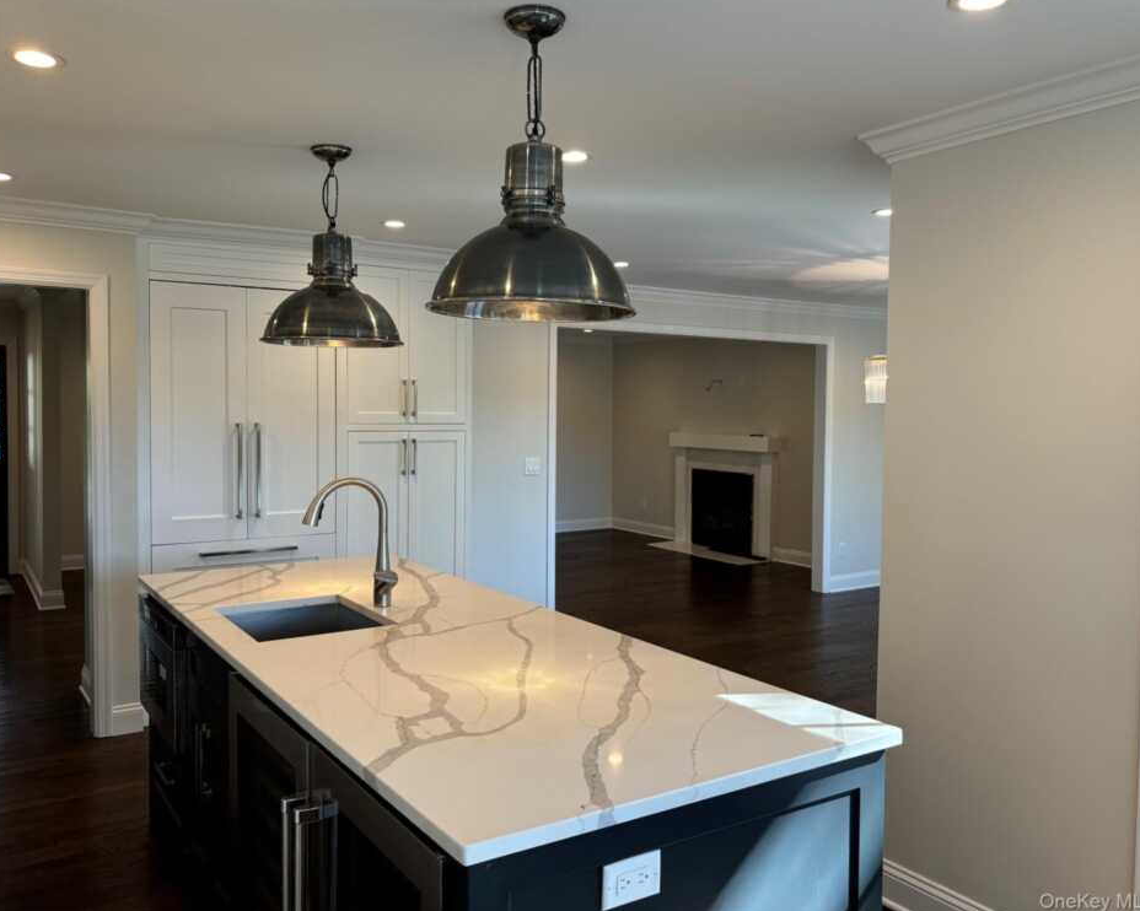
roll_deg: -1.5
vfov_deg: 51.5
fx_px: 945
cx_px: 536
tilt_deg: -1.8
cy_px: 444
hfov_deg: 62.2
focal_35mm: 28
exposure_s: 1/120
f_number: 1.6
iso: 80
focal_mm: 5.96
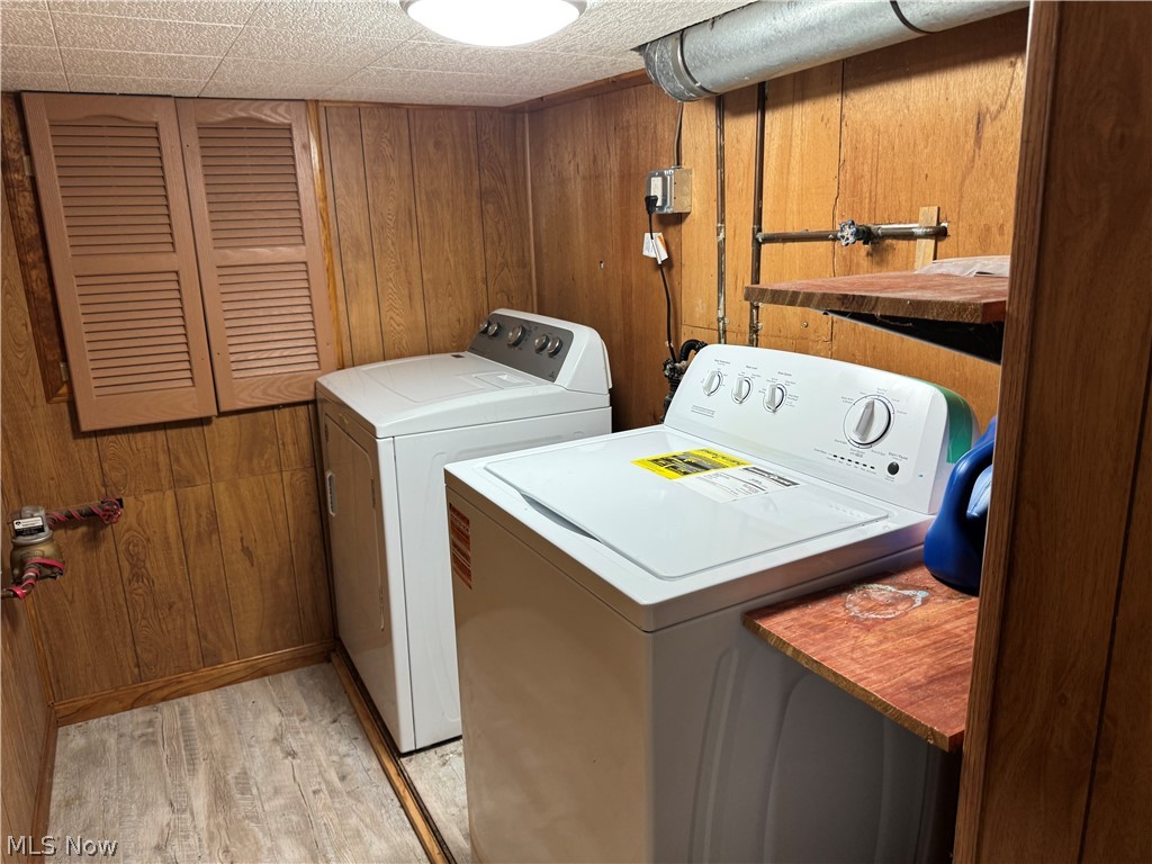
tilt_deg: -14.6
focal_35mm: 24
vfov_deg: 56.8
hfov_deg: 71.6
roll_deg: +1.3
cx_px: 576
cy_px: 432
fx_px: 799
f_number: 1.78
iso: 125
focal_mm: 6.76
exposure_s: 1/60
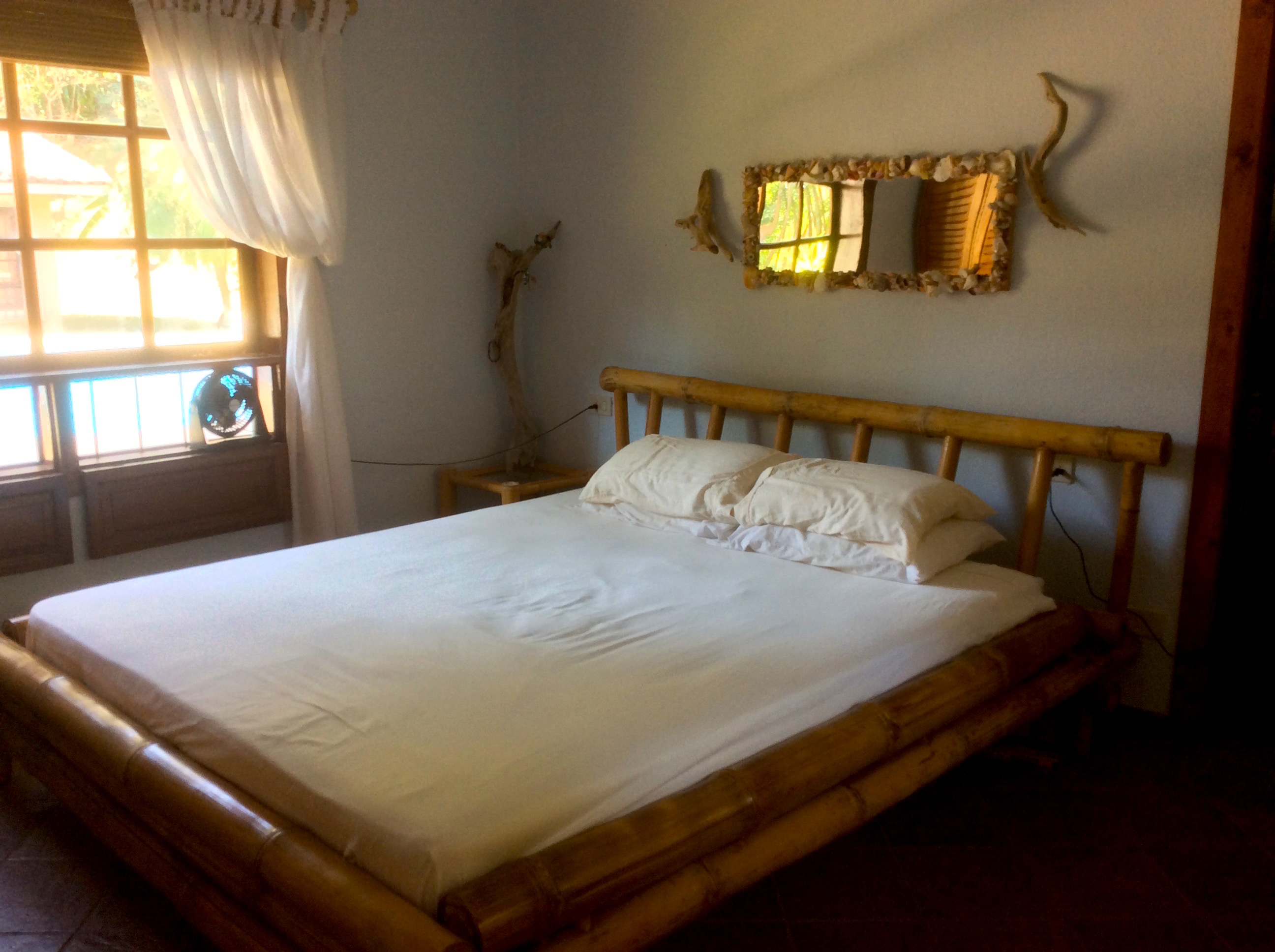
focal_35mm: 32
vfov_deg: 44.1
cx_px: 638
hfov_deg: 56.9
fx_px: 1177
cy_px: 476
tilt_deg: -12.2
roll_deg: +2.0
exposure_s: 1/24
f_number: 2.4
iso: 50
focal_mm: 3.3
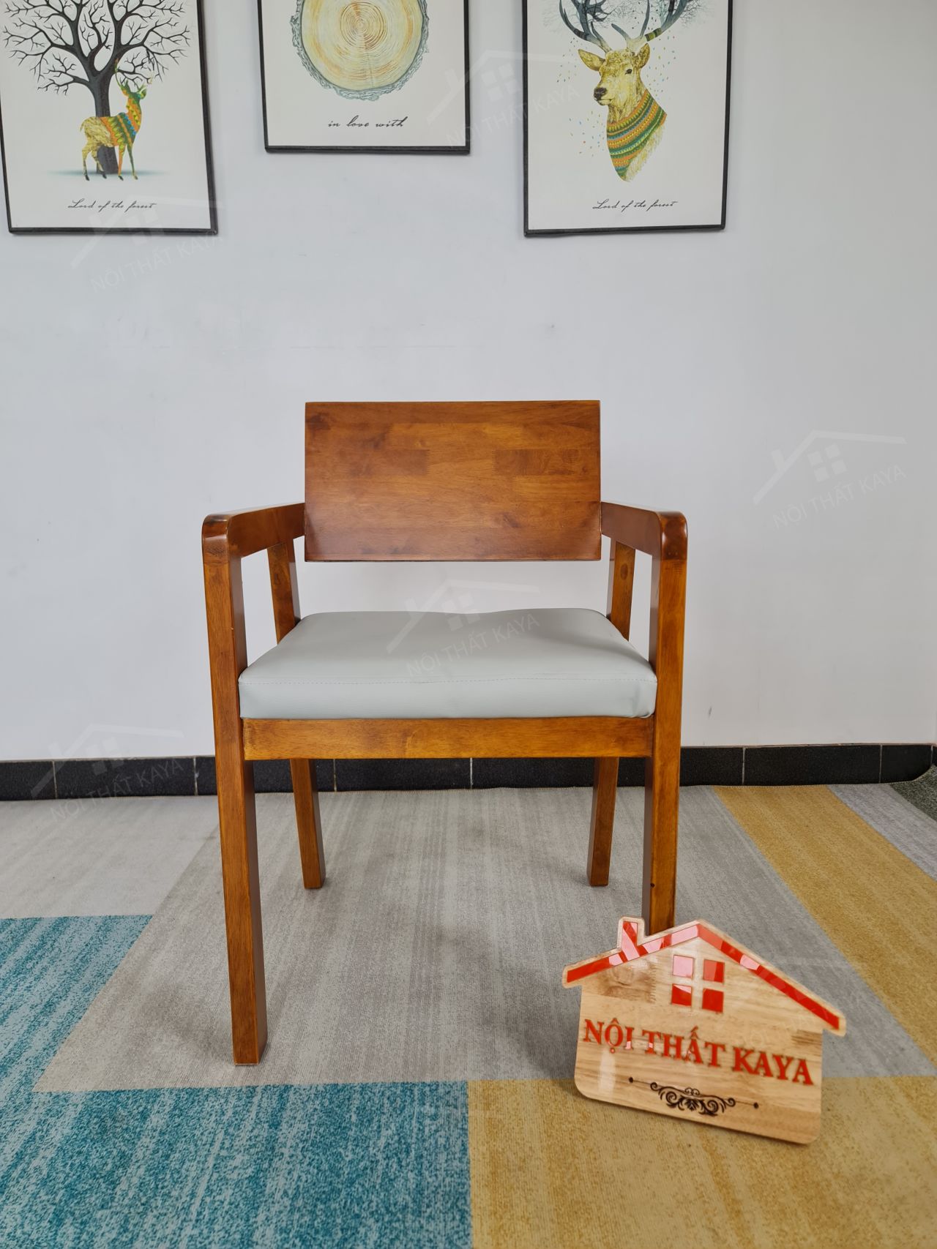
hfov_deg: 54.9
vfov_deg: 69.4
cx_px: 468
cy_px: 624
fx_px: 902
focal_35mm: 25
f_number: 1.8
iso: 50
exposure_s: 1/100
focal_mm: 7
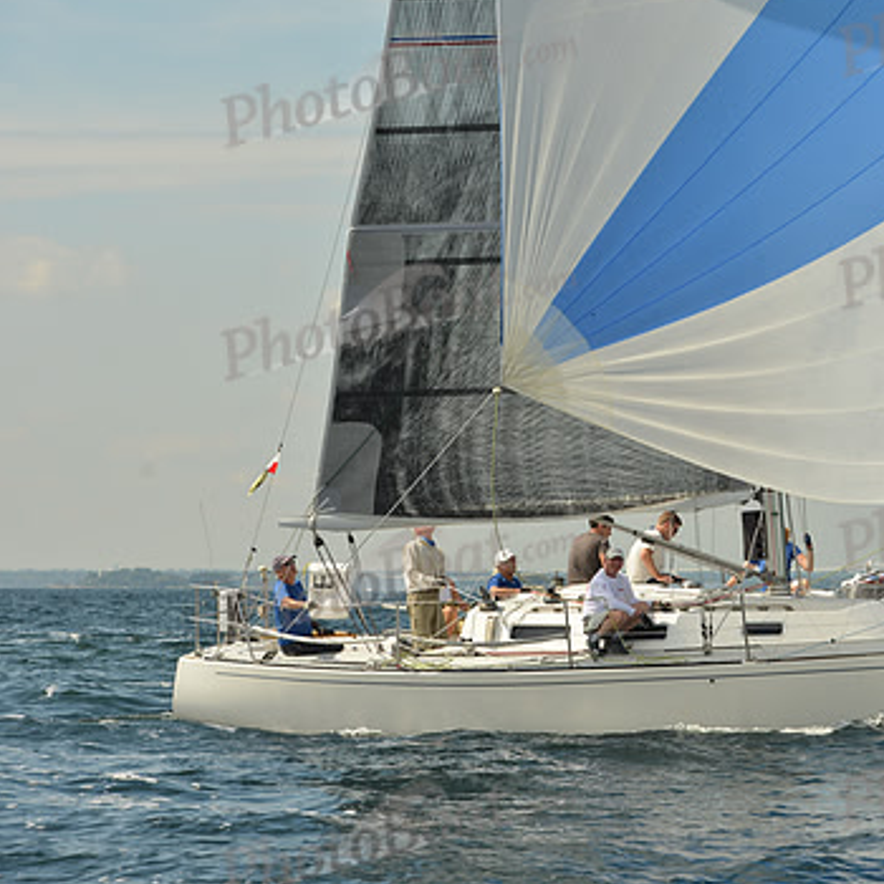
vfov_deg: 11.3
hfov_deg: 11.2
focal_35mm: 155
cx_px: 710
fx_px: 4478
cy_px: 410
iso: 320
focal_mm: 110
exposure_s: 1/1250
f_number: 8
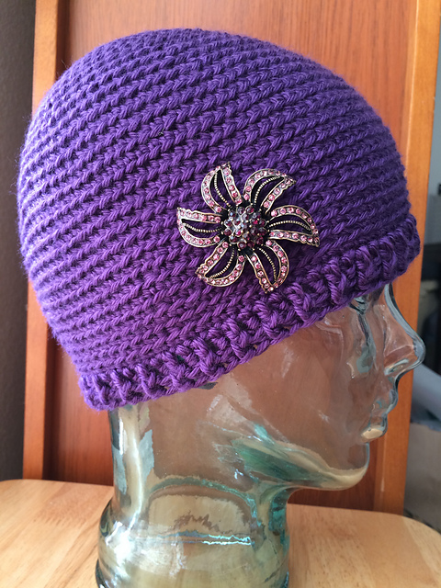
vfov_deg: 61.7
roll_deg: -2.6
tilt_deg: -5.9
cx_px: 220
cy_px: 294
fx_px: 493
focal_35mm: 29
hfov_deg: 48.2
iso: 64
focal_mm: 4.15
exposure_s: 1/30
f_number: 2.2
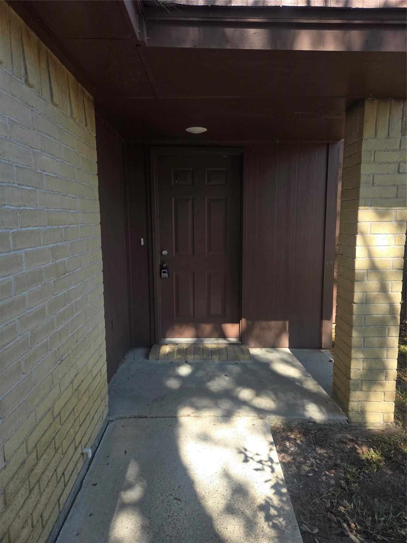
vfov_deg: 73.9
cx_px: 204
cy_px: 272
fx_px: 361
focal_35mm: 23
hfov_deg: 58.9
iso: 25
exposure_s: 1/301
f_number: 1.8
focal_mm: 5.4
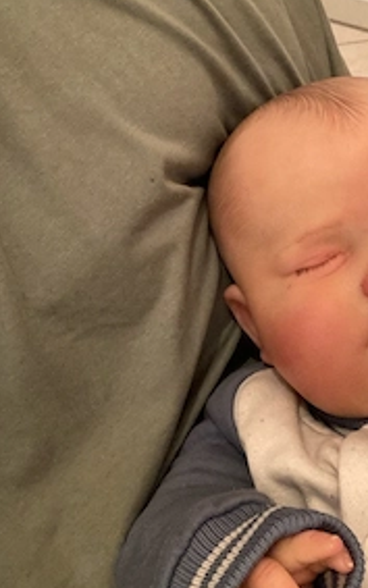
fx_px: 770
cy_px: 268
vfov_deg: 41.8
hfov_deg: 26.5
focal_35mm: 48
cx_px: 287
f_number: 2.2
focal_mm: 2.87
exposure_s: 1/25
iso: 500
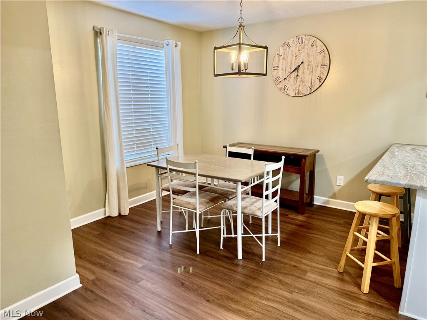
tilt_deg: -10.8
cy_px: 160
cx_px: 214
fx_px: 296
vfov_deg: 56.8
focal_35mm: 24
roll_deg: +0.2
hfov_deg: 71.6
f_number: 1.78
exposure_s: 1/60
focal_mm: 6.76
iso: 200
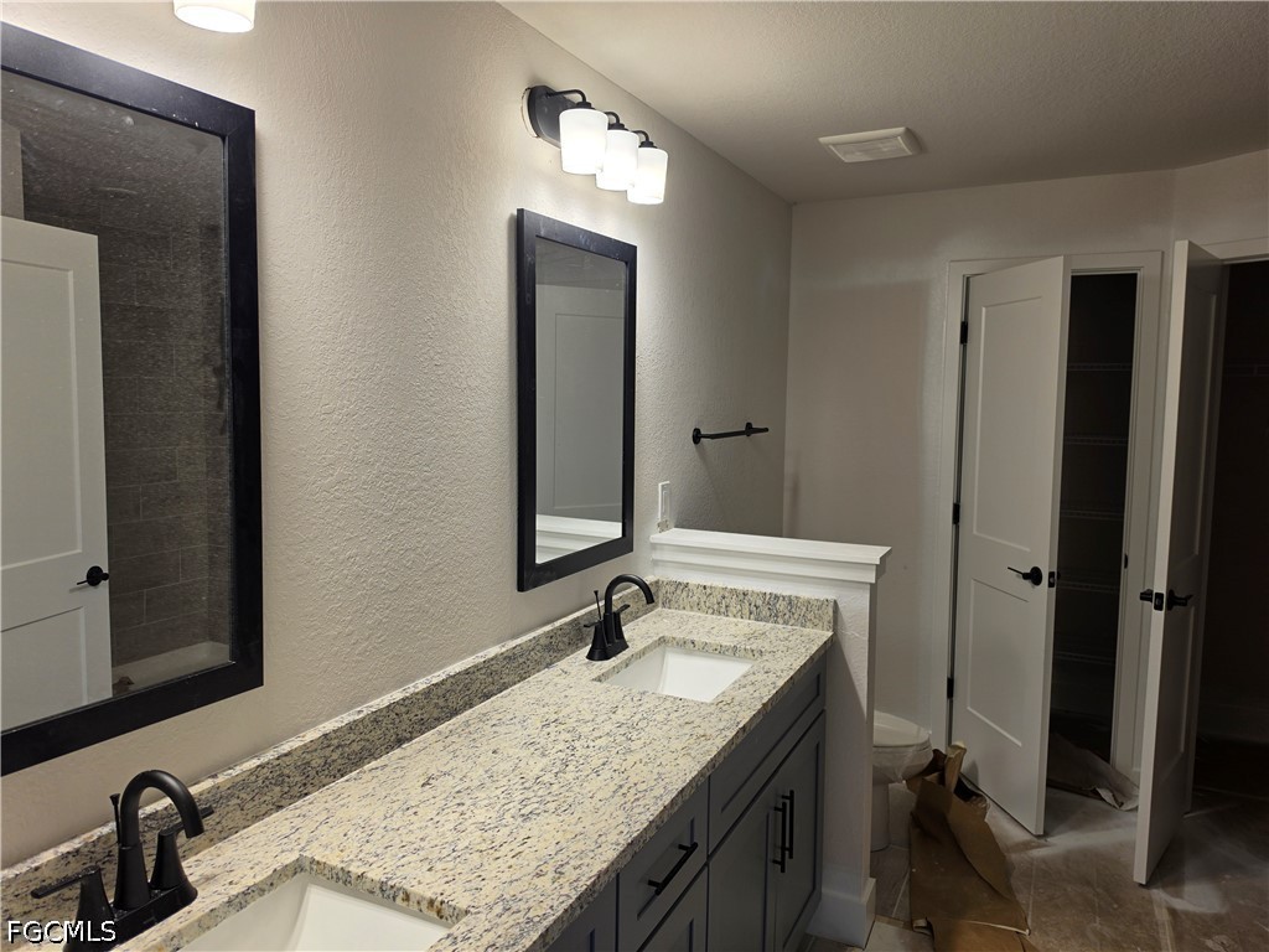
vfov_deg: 58.9
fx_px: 843
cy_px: 476
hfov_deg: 73.9
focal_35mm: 23
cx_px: 634
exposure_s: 1/120
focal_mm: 6.5
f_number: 1.4
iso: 25
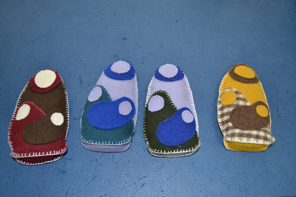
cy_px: 98
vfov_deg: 38.4
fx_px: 284
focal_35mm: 34
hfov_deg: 55.1
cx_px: 148
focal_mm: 23
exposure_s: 1/60
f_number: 3.8
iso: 800
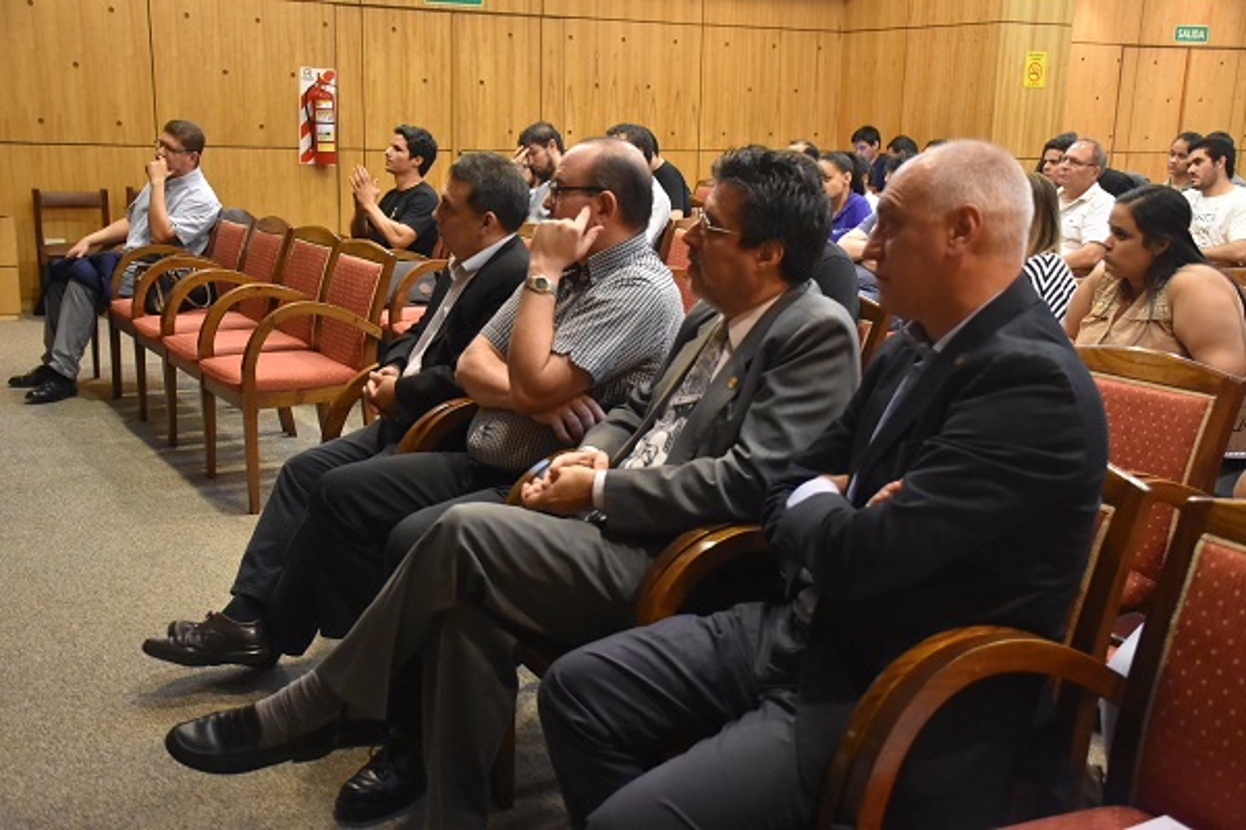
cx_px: 623
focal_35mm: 40
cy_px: 415
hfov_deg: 47.9
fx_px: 1402
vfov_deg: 33.0
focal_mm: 27
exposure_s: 1/60
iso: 5000
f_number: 4
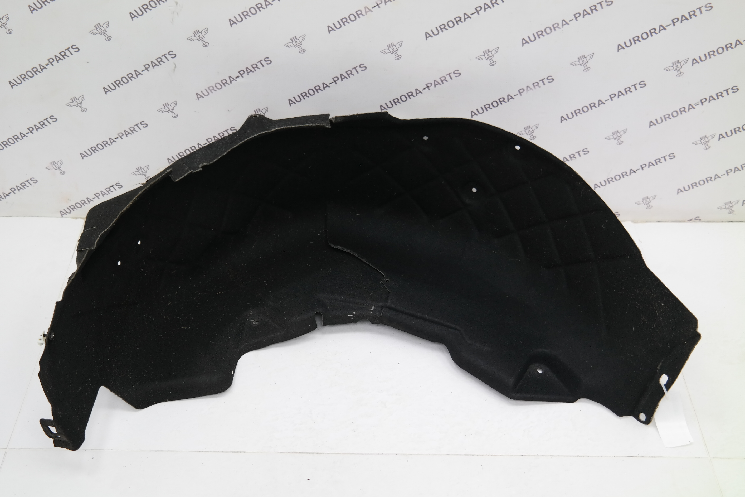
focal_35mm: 40
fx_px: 828
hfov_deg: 48.4
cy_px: 253
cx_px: 359
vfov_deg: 33.4
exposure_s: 1/50
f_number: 4
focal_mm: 25
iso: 400
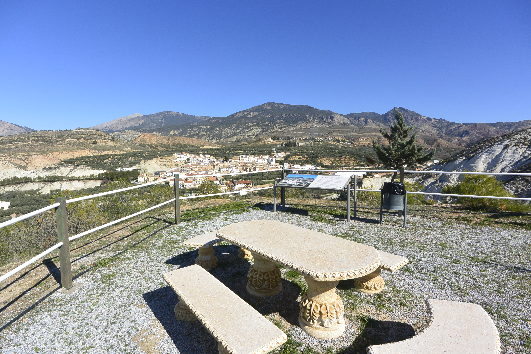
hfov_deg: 90.0
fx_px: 265
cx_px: 266
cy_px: 177
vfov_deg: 67.4
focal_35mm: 18
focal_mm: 6.7
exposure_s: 1/1250
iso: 160
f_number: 5
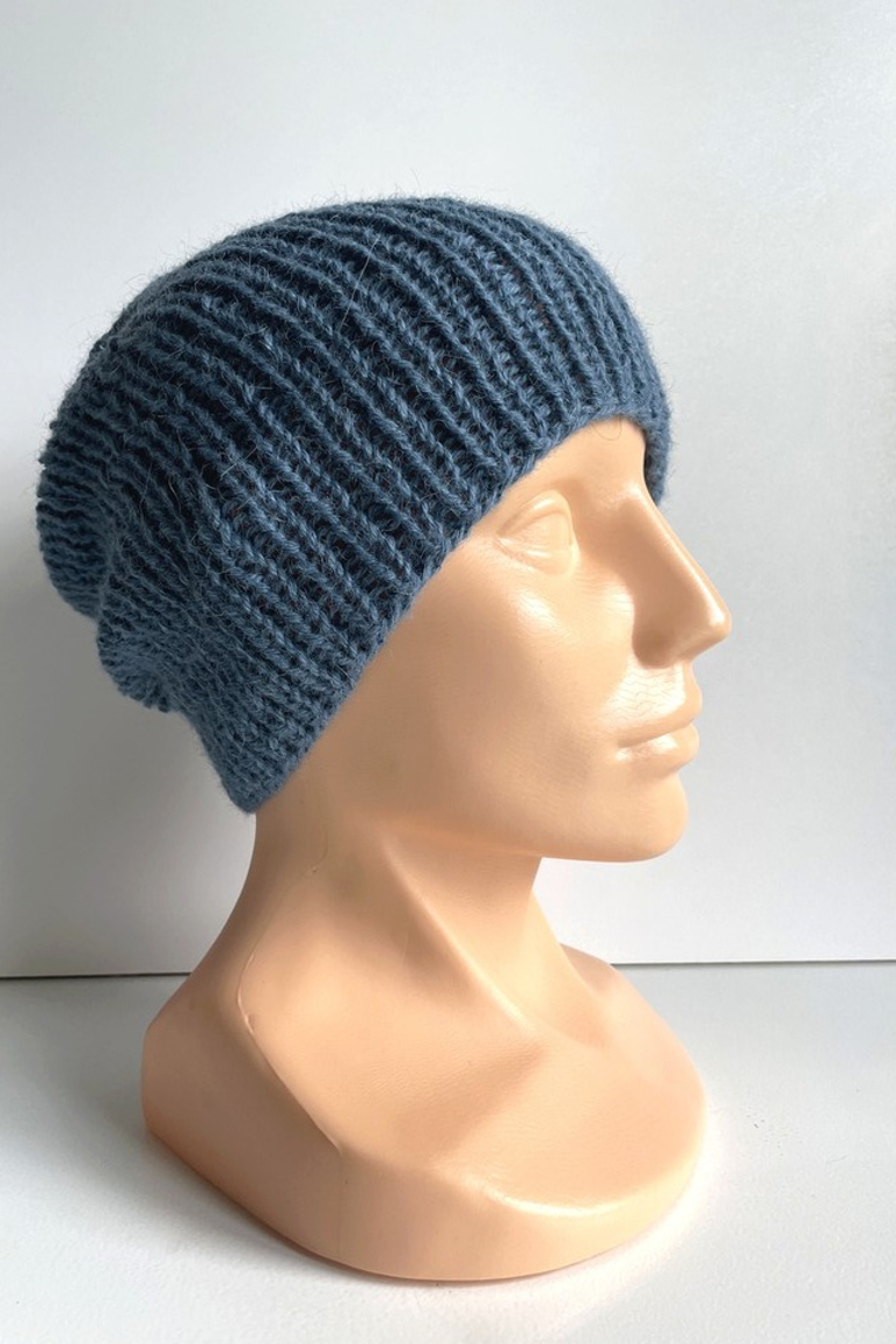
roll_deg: -0.5
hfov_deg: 46.4
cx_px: 407
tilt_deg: -4.3
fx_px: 1045
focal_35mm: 28
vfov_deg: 65.5
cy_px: 688
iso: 50
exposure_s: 1/121
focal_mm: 4.2
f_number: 1.6
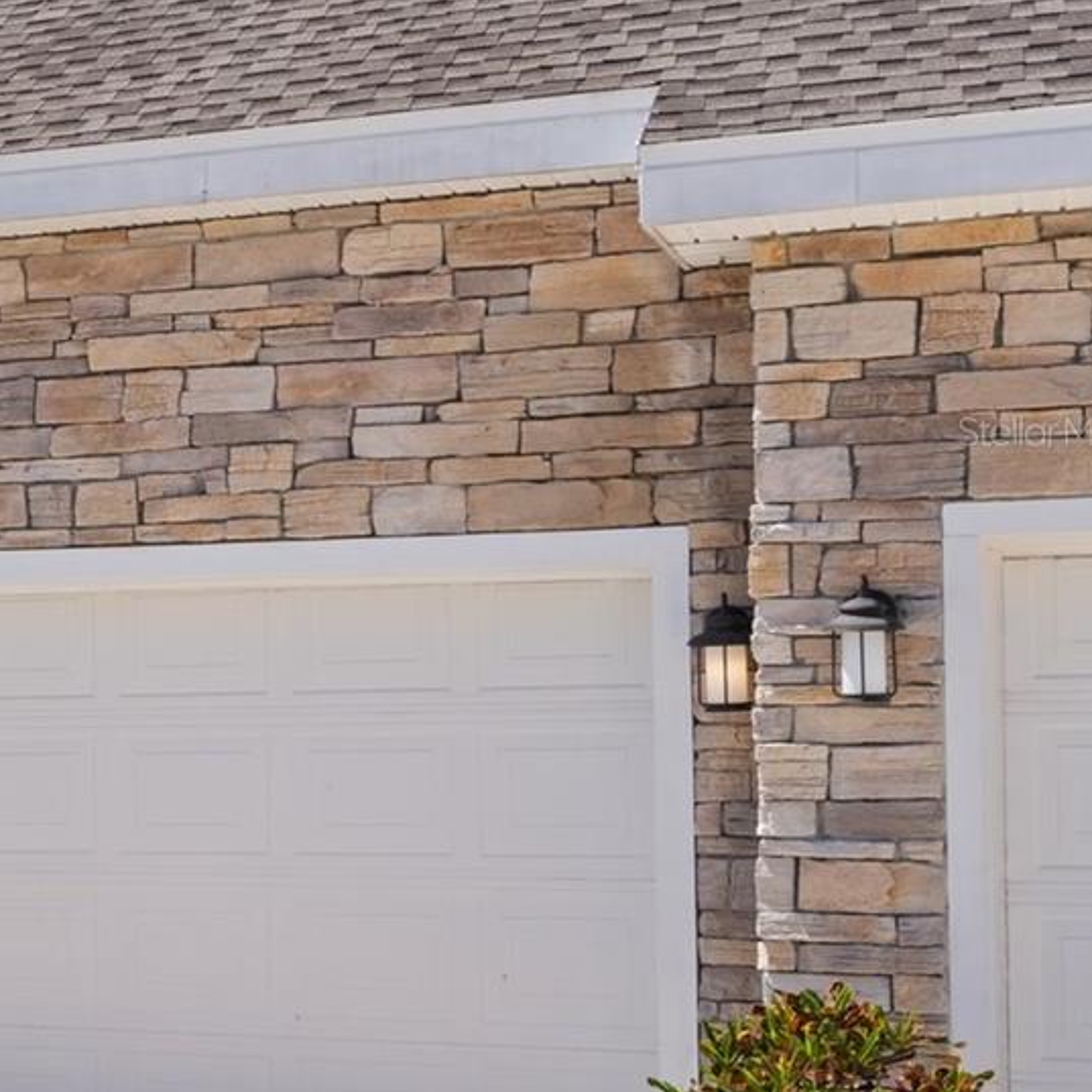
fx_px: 2712
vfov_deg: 22.7
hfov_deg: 20.0
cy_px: 431
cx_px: -488
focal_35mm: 76
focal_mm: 30
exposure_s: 1/30
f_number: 9
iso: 320
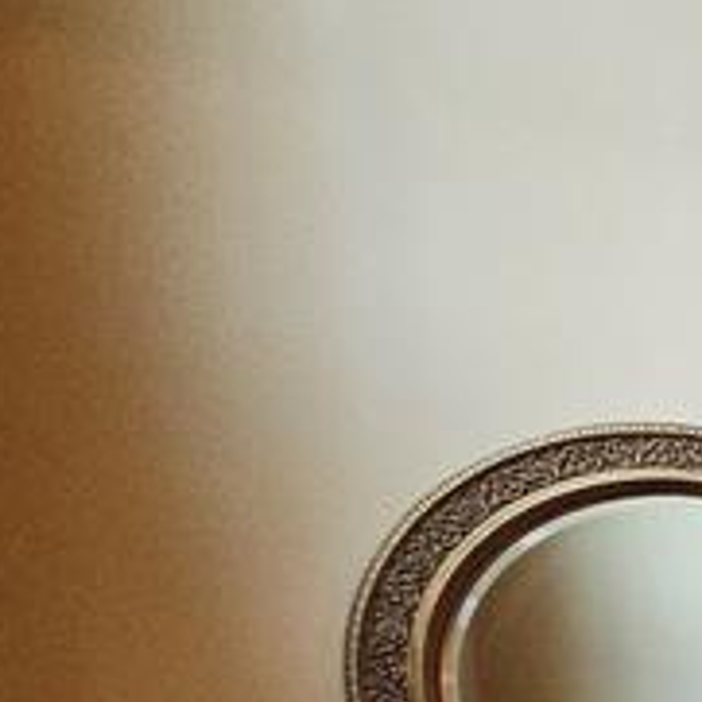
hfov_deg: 12.9
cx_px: 1928
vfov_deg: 22.0
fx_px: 1491
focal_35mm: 65
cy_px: 1051
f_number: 2.2
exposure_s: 1/60
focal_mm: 2.2
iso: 400
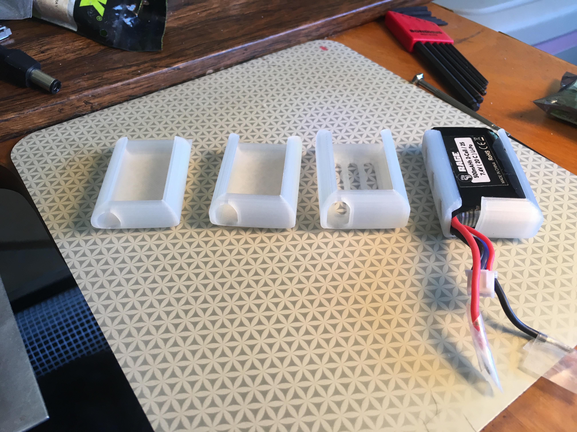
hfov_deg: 61.7
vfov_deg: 48.2
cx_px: 288
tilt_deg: -44.0
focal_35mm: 29
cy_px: 216
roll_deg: -1.4
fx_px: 483
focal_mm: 4.15
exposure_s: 1/30
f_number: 2.2
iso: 32
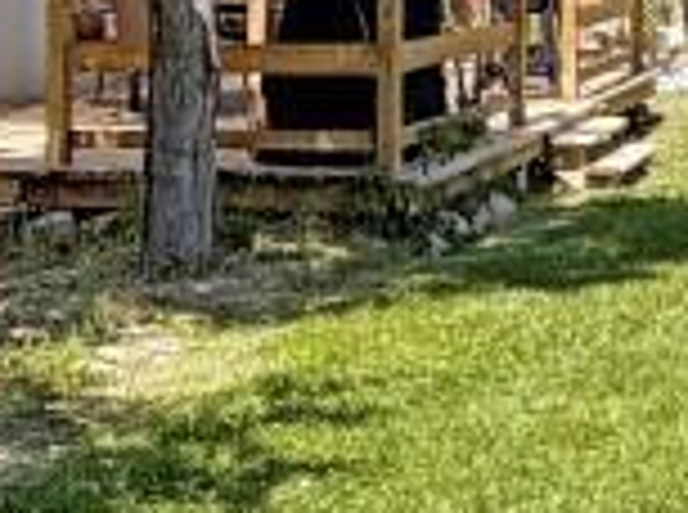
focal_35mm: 94
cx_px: 728
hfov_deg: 20.1
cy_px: 248
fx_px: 1864
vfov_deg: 15.7
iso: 40
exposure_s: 1/770
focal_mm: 2.22
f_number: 2.2
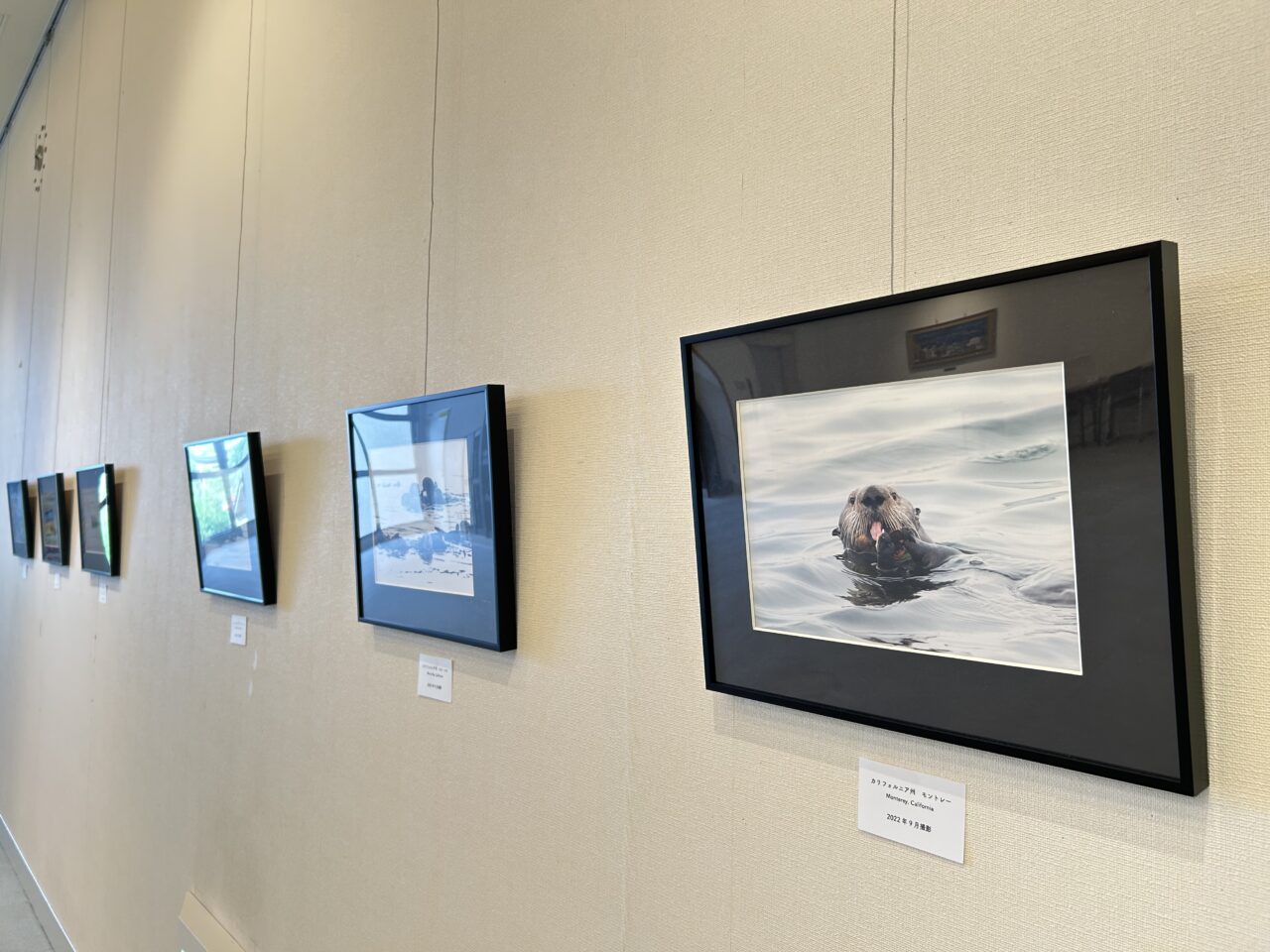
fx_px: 954
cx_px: 635
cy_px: 476
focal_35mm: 26
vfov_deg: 53.1
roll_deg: -1.1
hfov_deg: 67.3
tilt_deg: +2.9
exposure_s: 1/60
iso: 80
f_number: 1.5
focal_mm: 5.7
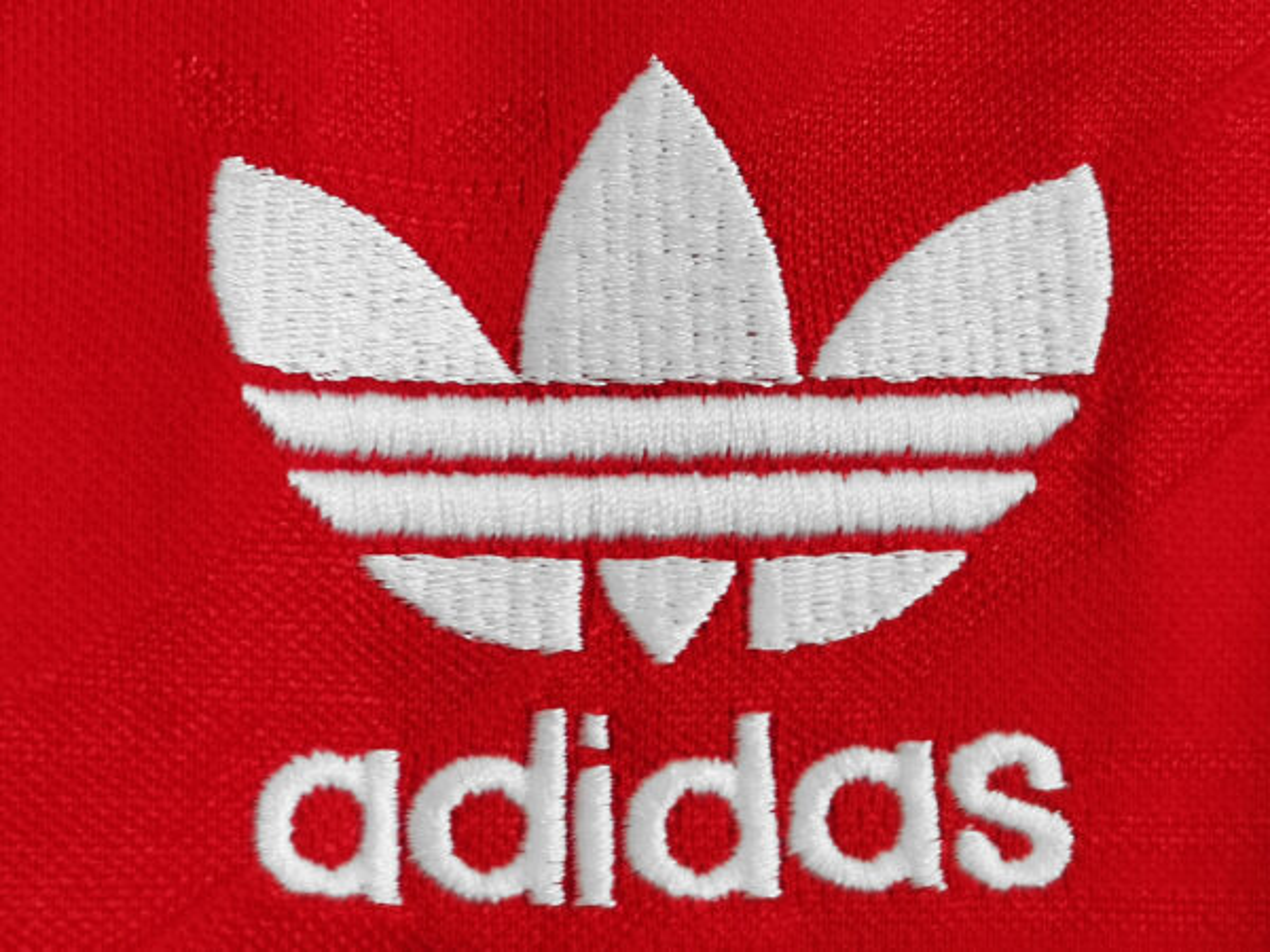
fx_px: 3082
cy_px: 476
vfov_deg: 17.6
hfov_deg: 23.3
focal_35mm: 84
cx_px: 635
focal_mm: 5.58
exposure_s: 1/100
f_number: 1.8
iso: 80
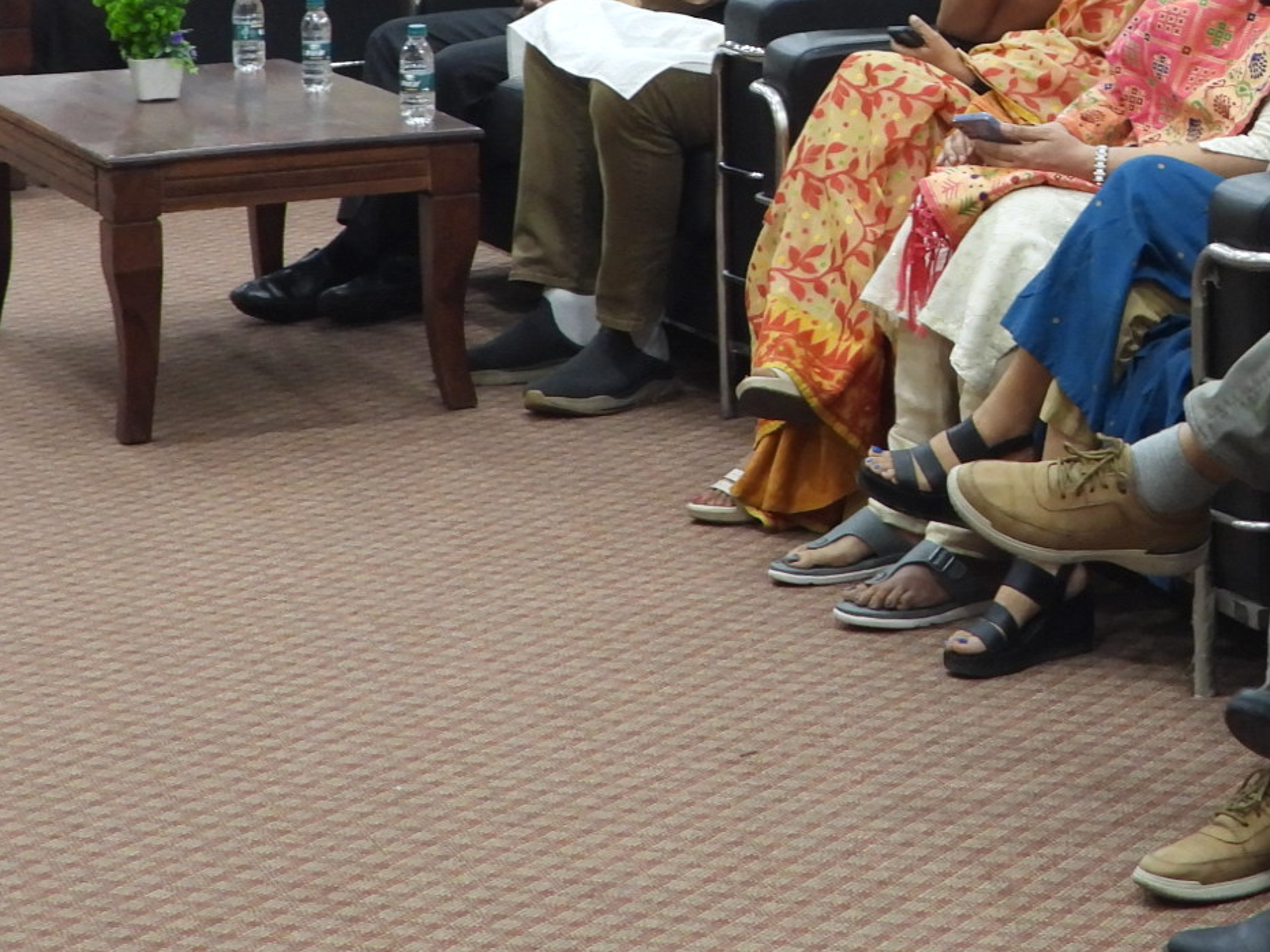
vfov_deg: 11.9
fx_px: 4475
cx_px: 1435
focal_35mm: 122
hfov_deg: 15.7
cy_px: -185
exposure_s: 1/20
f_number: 3.2
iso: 400
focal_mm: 9
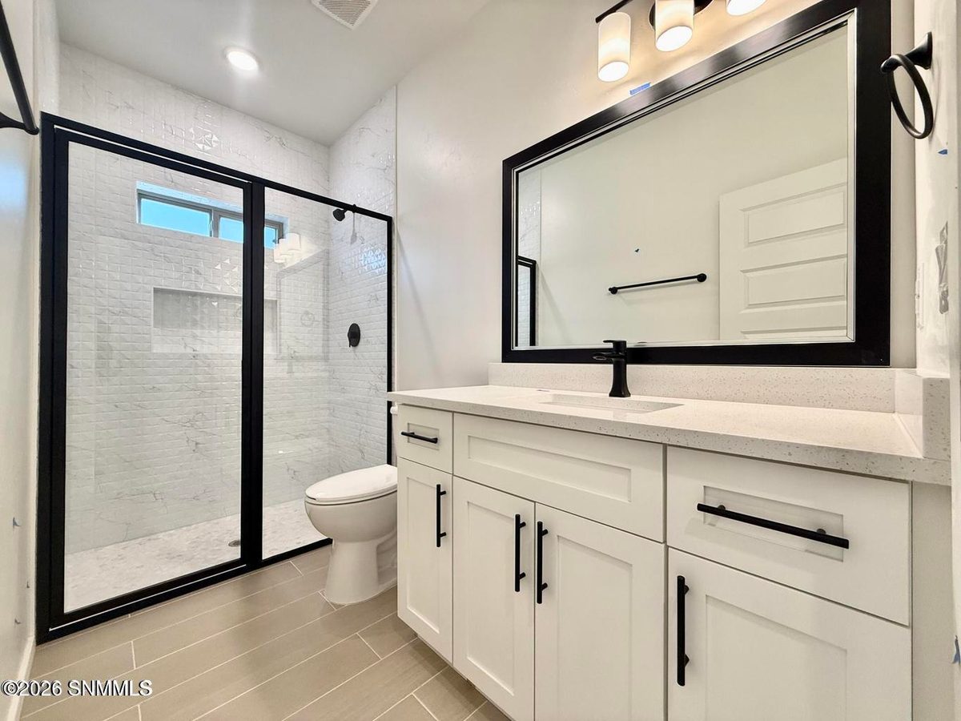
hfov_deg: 102.1
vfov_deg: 85.7
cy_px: 360
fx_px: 389
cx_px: 480
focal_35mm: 14
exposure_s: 1/120
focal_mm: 2.22
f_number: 2.2
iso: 125
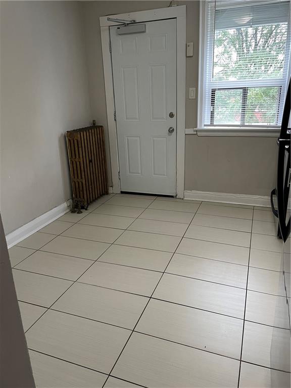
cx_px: 146
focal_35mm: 26
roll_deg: +2.8
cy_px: 194
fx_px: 291
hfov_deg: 53.1
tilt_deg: -18.2
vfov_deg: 67.3
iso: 250
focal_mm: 4.2
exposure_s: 1/60
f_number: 1.6
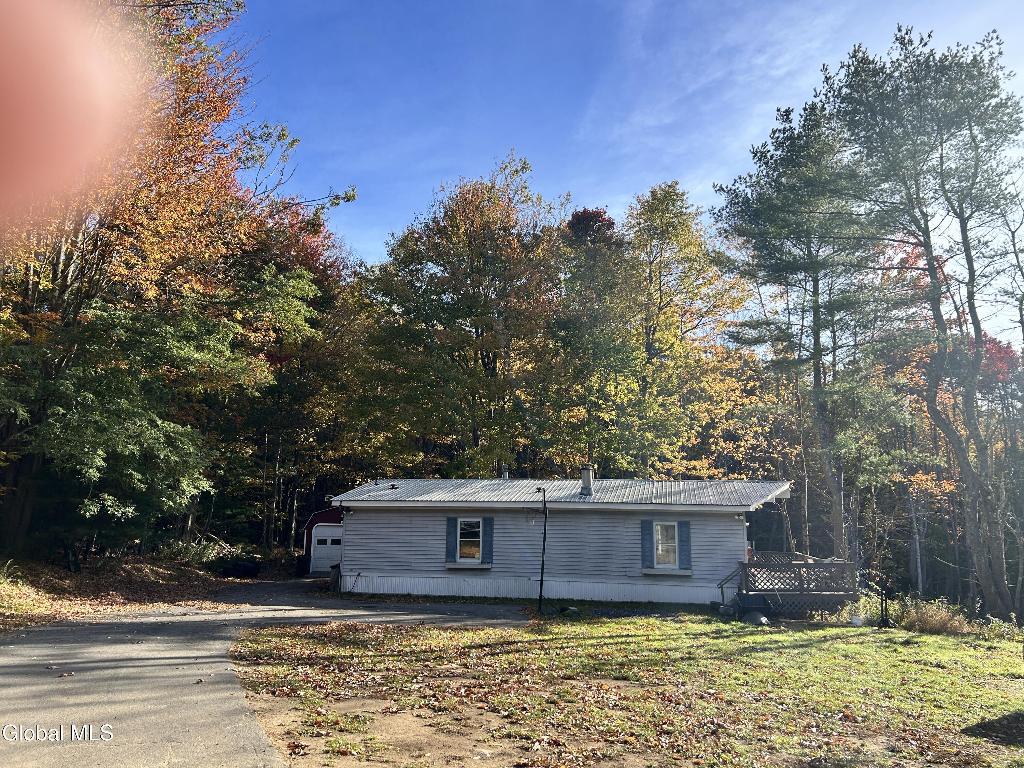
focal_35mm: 26
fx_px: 769
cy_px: 384
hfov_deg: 67.3
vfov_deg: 53.1
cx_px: 512
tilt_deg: +9.8
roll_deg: +0.9
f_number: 1.5
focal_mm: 5.7
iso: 50
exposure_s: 1/1869
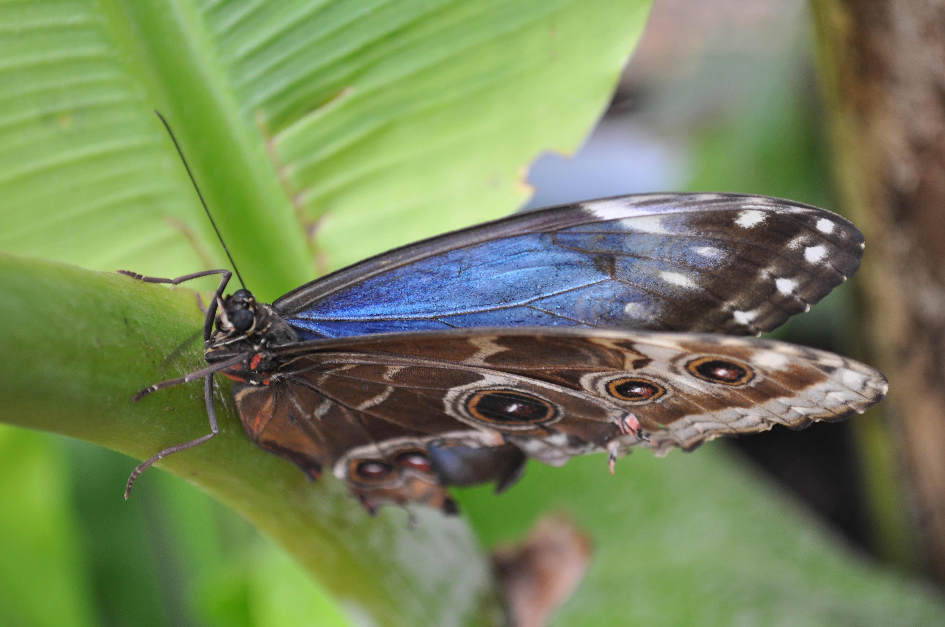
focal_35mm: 82
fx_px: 2163
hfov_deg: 24.6
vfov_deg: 16.5
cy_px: 314
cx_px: 472
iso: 400
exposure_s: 1/60
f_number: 5.6
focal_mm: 55
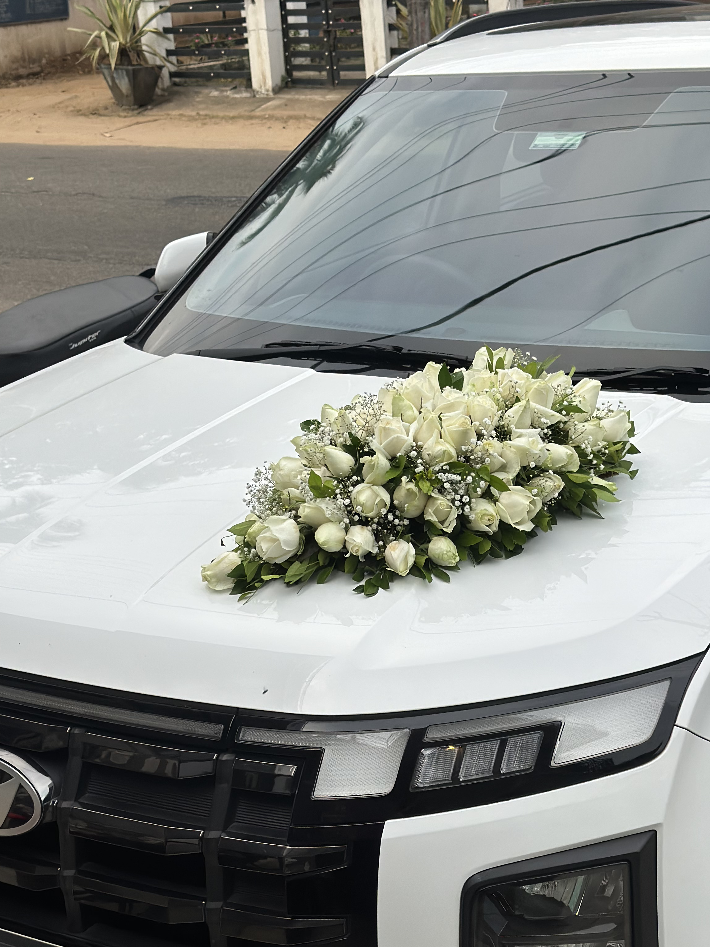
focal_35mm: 63
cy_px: 580
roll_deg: +4.3
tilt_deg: -21.2
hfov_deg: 23.3
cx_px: 422
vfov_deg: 30.6
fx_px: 1723
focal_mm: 6.86
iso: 80
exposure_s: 1/1272
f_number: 1.78
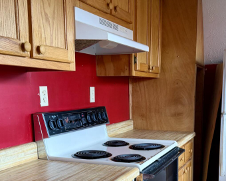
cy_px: 143
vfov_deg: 31.9
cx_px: 131
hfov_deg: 40.2
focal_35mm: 46
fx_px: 308
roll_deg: +0.4
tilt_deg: -10.3
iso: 200
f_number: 1.78
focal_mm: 6.76
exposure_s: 1/84
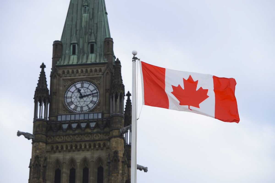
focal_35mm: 140
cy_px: 92
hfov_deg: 14.6
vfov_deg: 9.8
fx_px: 1070
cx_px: 138
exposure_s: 1/1000
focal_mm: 140
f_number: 5.6
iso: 200
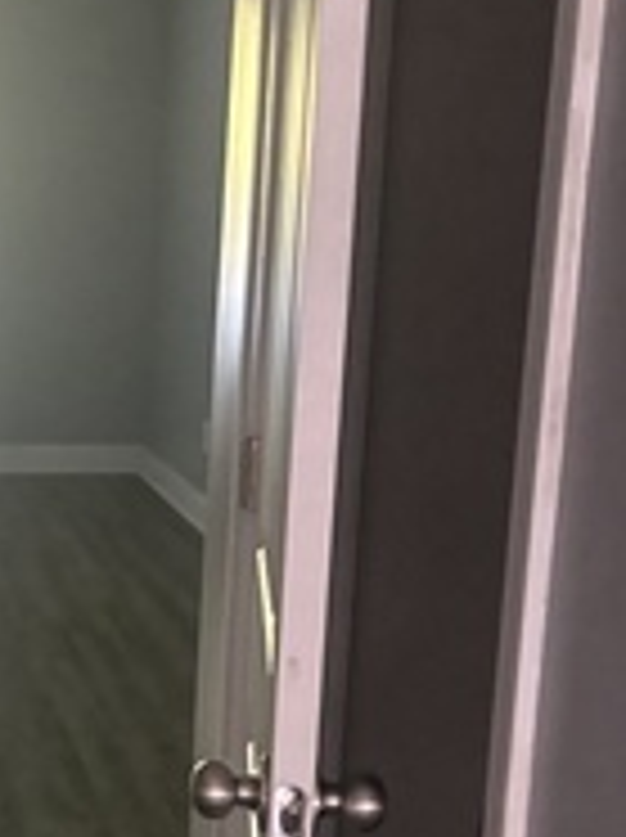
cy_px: 482
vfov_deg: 27.8
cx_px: -214
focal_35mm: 70
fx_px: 1692
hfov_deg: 19.2
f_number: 1.6
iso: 500
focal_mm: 5.96
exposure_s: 1/49
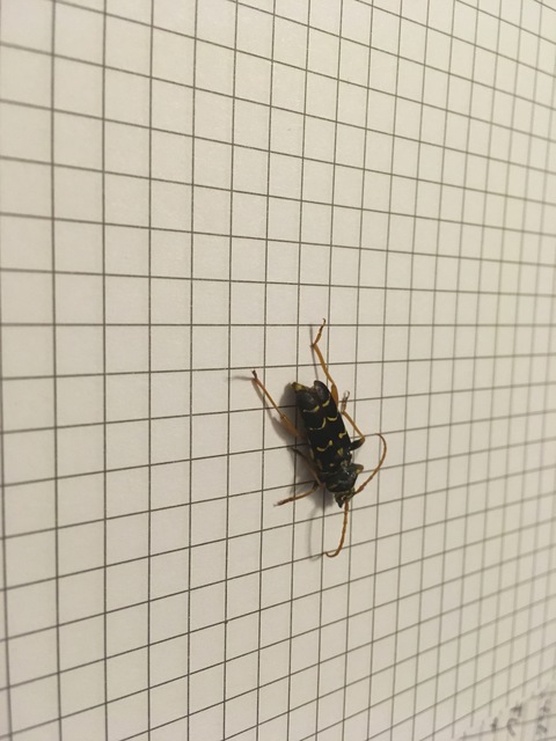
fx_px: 621
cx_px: 278
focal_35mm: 29
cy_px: 370
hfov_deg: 48.2
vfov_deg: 61.7
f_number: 2.2
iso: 200
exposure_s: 1/33
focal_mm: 4.15
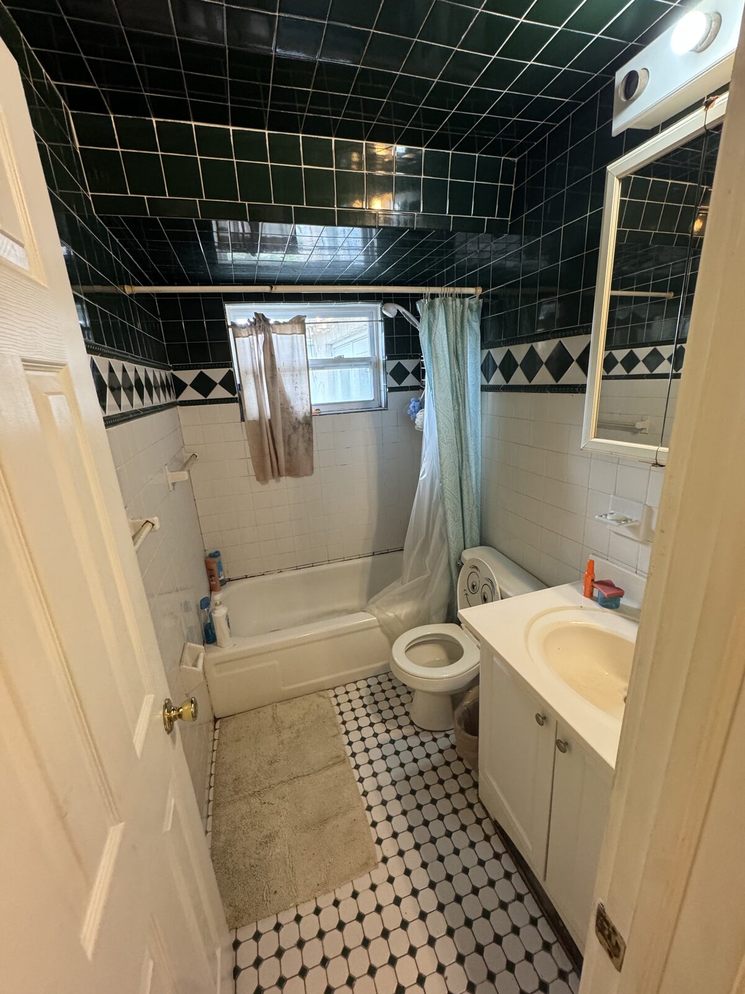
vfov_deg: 102.1
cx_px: 372
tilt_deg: -17.4
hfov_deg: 85.7
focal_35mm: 14
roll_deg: +3.1
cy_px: 497
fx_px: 402
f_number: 2.2
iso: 320
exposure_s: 1/60
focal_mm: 2.22
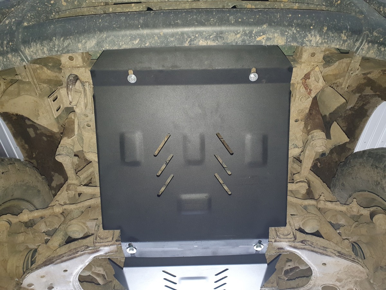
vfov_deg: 53.1
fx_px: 290
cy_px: 145
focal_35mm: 26
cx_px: 193
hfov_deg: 67.3
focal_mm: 4.32
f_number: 2.4
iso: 125
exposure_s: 1/17
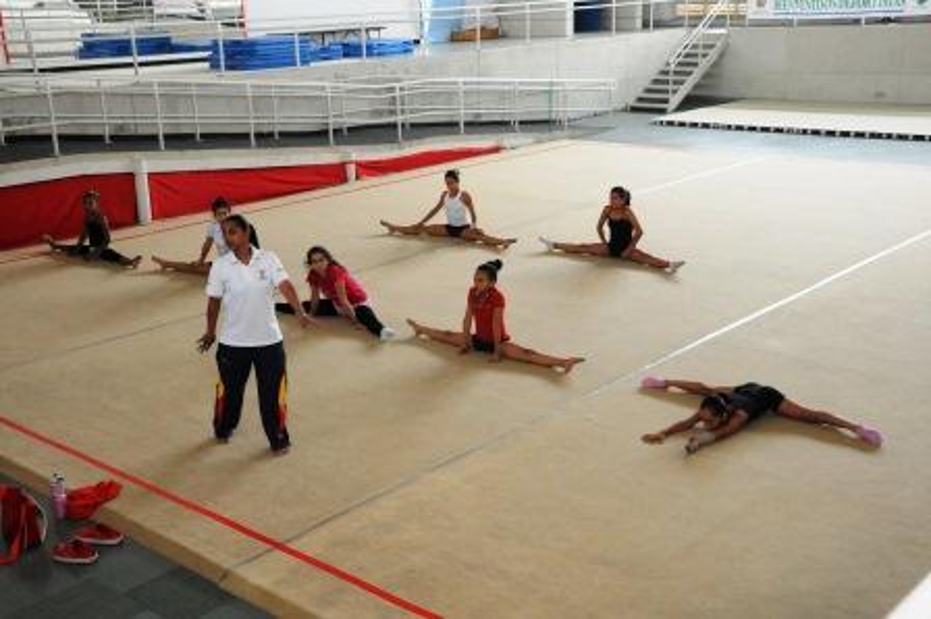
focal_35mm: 45
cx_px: 466
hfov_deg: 43.6
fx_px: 1163
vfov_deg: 29.8
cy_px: 310
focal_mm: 30
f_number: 8
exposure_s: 1/60
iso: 3200
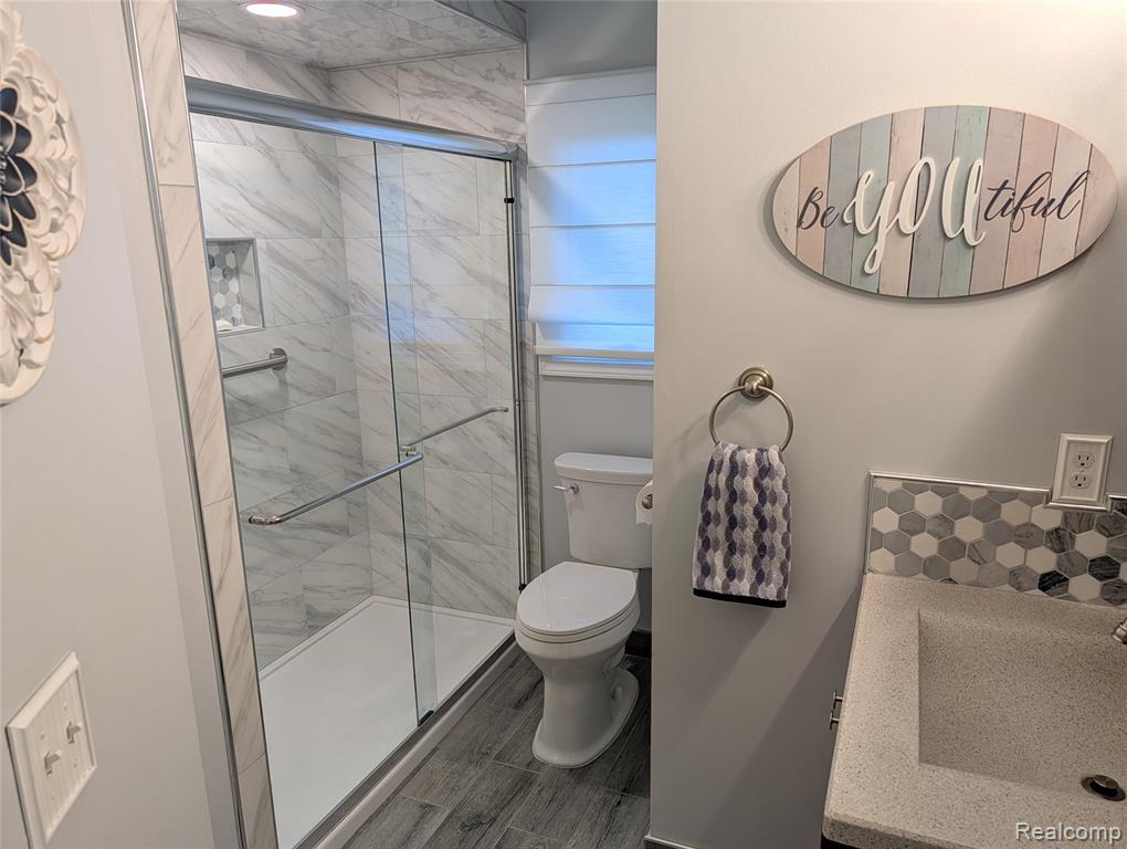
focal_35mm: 24
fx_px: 782
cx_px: 564
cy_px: 424
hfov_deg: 71.5
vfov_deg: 56.9
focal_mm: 6.9
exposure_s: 1/223
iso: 20
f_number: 1.68
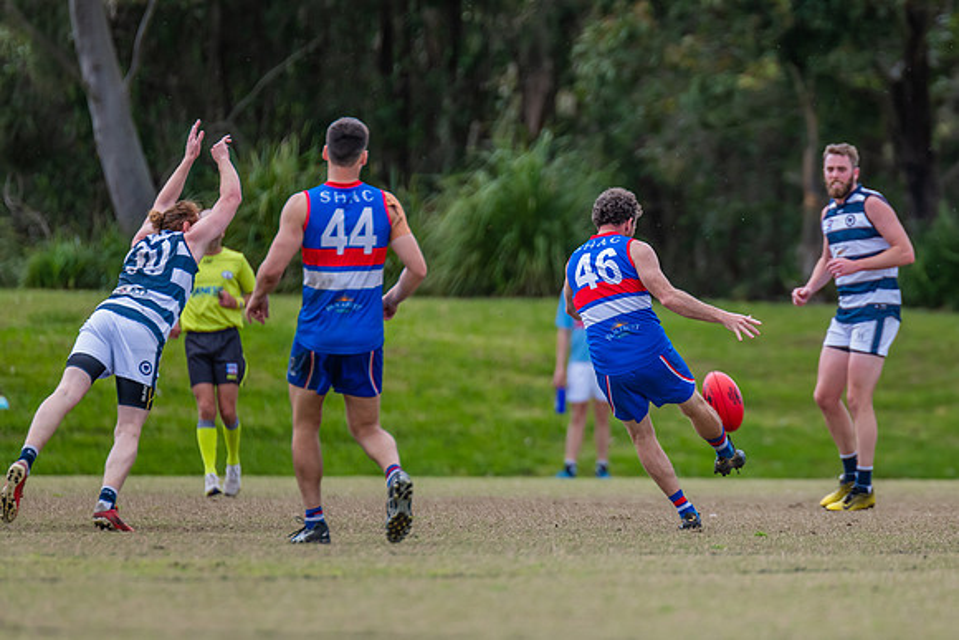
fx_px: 14807
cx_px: 633
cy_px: 320
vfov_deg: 2.5
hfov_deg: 3.7
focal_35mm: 556
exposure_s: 1/1600
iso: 800
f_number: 4.5
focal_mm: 420
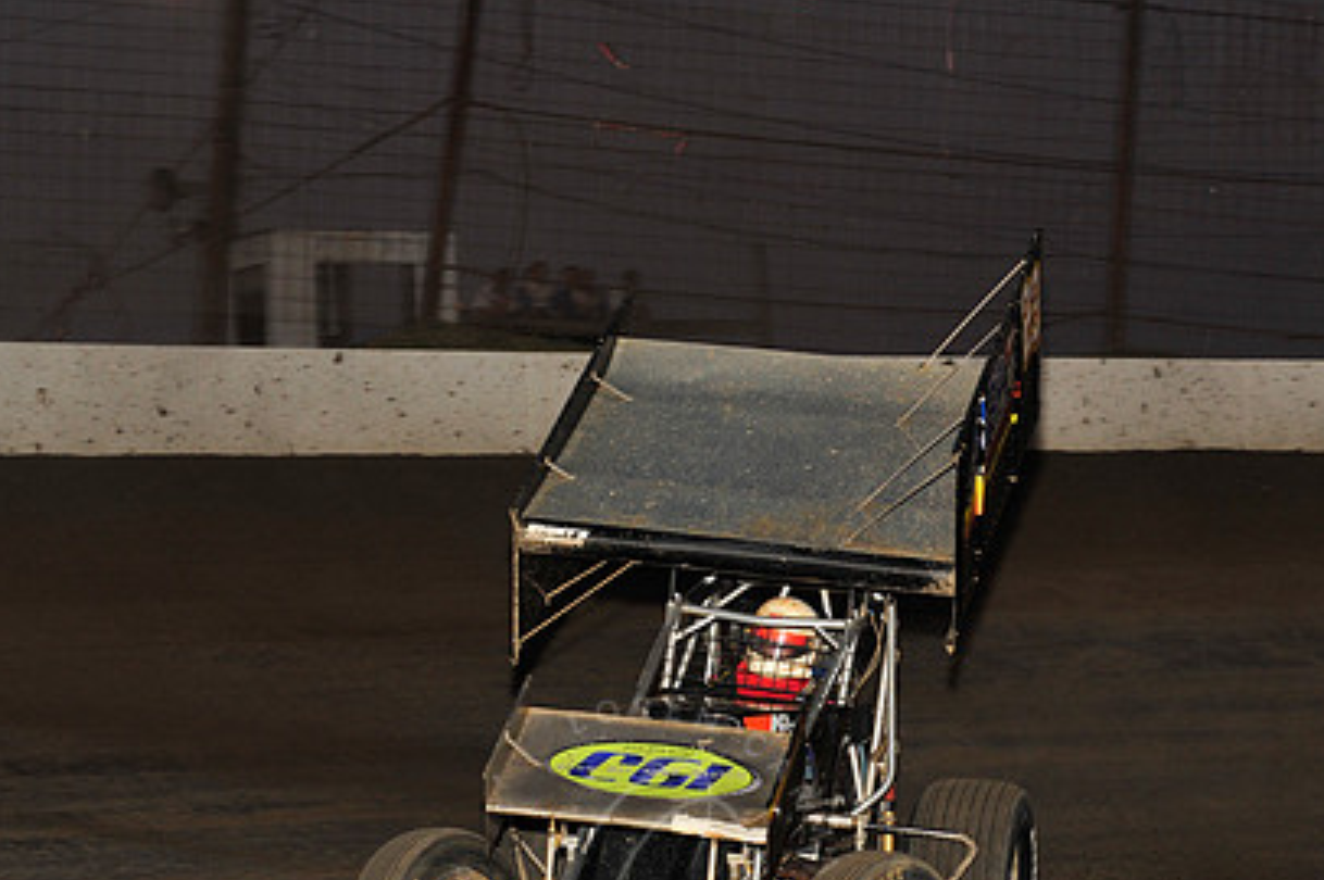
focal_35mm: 150
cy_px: 593
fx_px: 5512
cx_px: 642
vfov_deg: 9.1
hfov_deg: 13.7
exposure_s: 1/320
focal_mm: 105
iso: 1000
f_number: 7.1
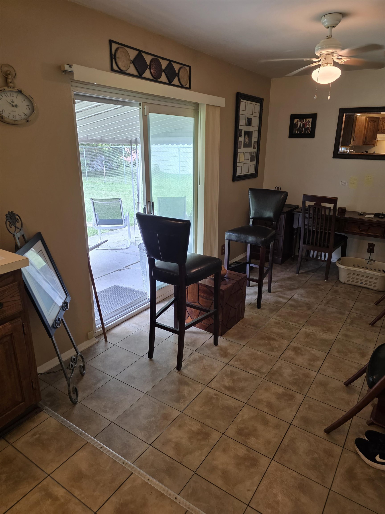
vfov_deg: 73.9
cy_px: 257
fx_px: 341
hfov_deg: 58.9
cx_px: 192
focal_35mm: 23
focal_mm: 6.3
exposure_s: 1/120
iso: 320
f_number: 1.7
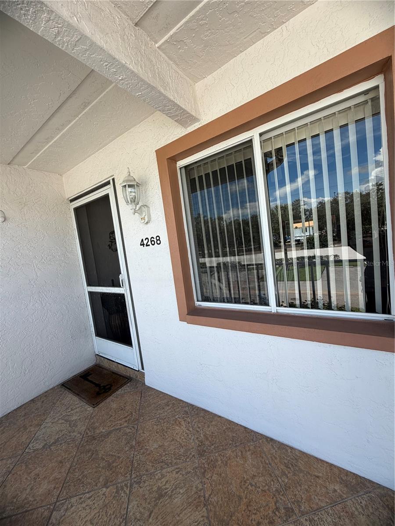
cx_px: 198
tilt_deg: -5.3
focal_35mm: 14
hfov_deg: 85.7
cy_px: 263
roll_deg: +6.4
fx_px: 213
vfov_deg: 102.1
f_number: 2.2
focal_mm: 2.22
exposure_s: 1/502
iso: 64
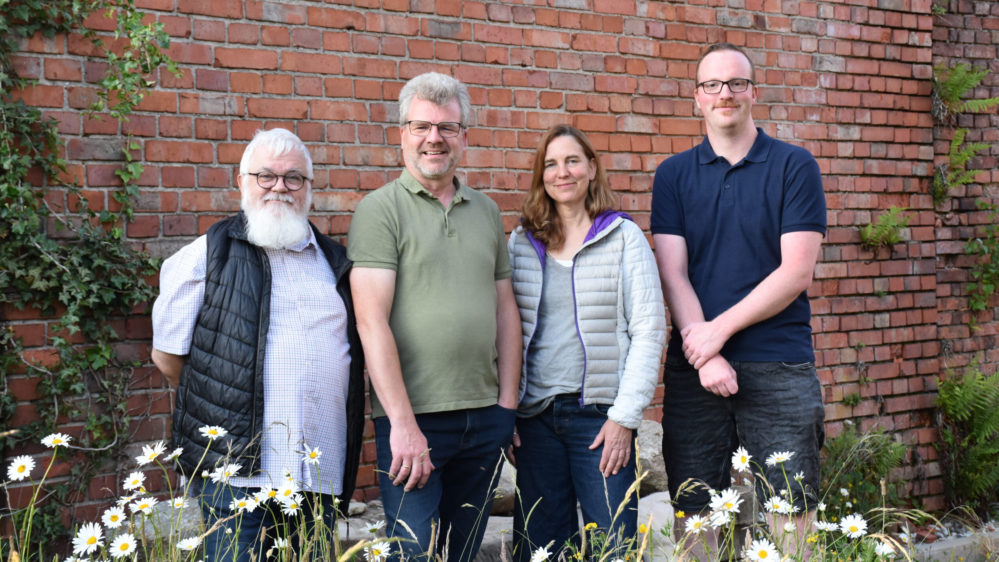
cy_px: 248
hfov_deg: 31.4
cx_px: 493
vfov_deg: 18.0
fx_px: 1775
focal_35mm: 67
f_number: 7.1
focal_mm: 42
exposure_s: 1/200
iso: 800
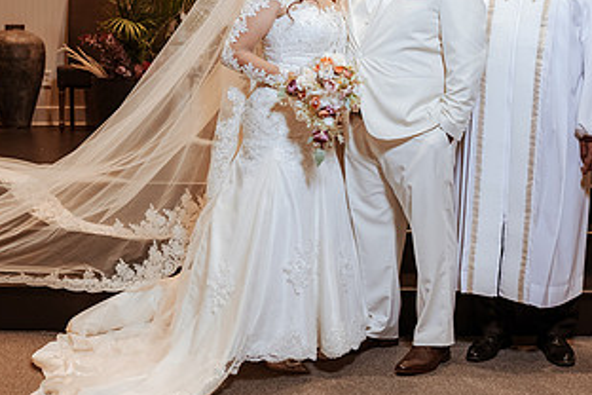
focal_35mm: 65
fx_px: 1069
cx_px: 324
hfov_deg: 30.9
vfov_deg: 20.7
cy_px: 90
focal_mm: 35
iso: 2000
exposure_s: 1/400
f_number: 3.5
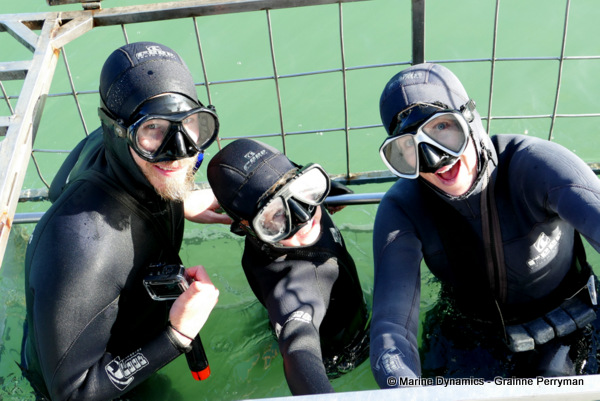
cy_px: 200
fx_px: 717
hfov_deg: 45.4
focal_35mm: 43
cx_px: 300
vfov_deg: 31.2
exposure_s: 1/250
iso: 125
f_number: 3.2
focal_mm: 15.76
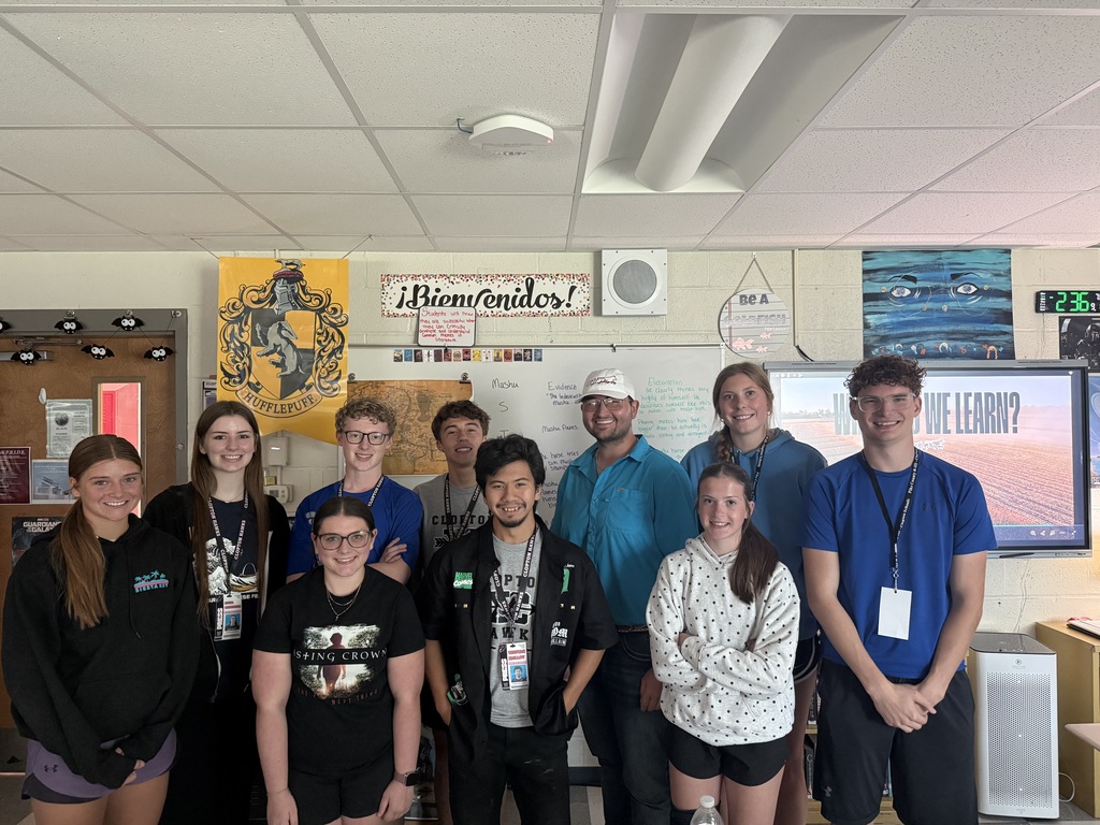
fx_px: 763
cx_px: 550
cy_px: 412
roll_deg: +0.2
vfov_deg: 56.8
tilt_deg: +0.7
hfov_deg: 71.6
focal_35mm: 24
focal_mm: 6.76
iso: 640
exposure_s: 1/60
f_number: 1.78
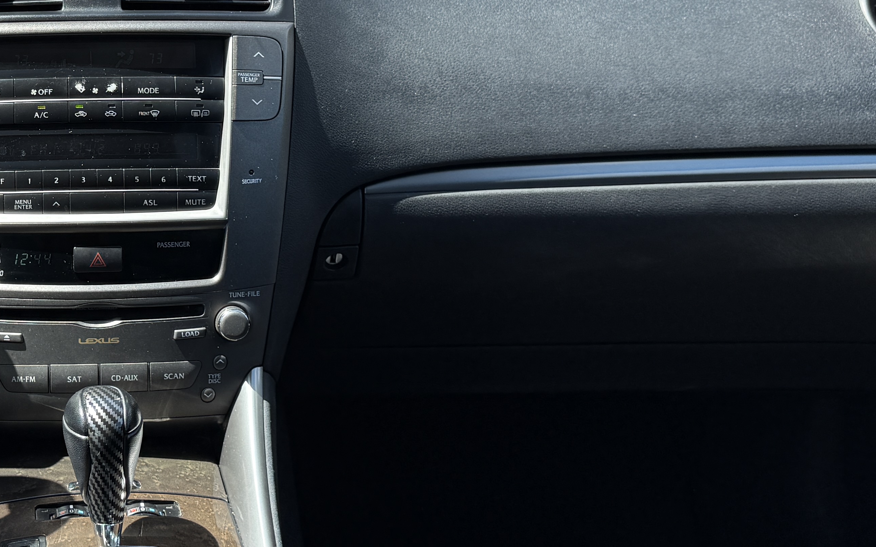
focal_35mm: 56
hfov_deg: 34.1
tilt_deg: -13.1
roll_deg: -0.2
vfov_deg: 22.9
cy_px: 122
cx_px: 69
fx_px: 1337
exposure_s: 1/805
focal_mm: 6.76
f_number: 1.78
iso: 80
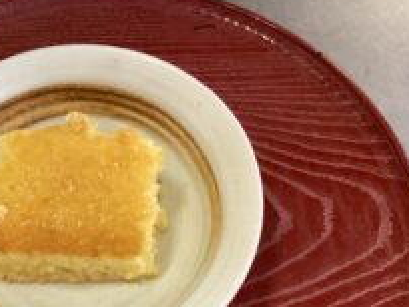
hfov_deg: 32.9
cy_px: 252
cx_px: 89
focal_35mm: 57
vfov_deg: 25.2
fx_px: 673
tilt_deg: -67.4
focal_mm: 3.3
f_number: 2.4
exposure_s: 1/50
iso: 320
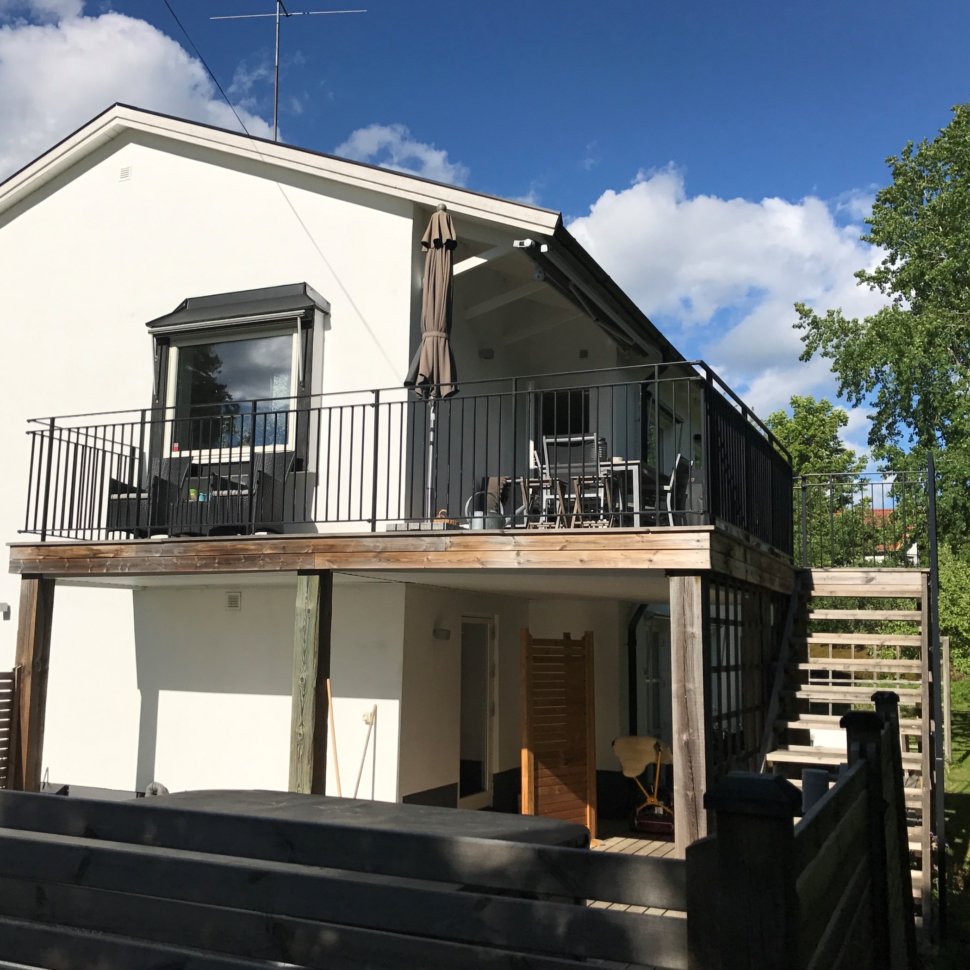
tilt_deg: +9.4
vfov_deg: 48.4
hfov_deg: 48.3
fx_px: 1078
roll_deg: -2.1
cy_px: 476
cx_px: 426
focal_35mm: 34
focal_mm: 3.99
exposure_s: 1/5988
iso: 20
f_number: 1.8
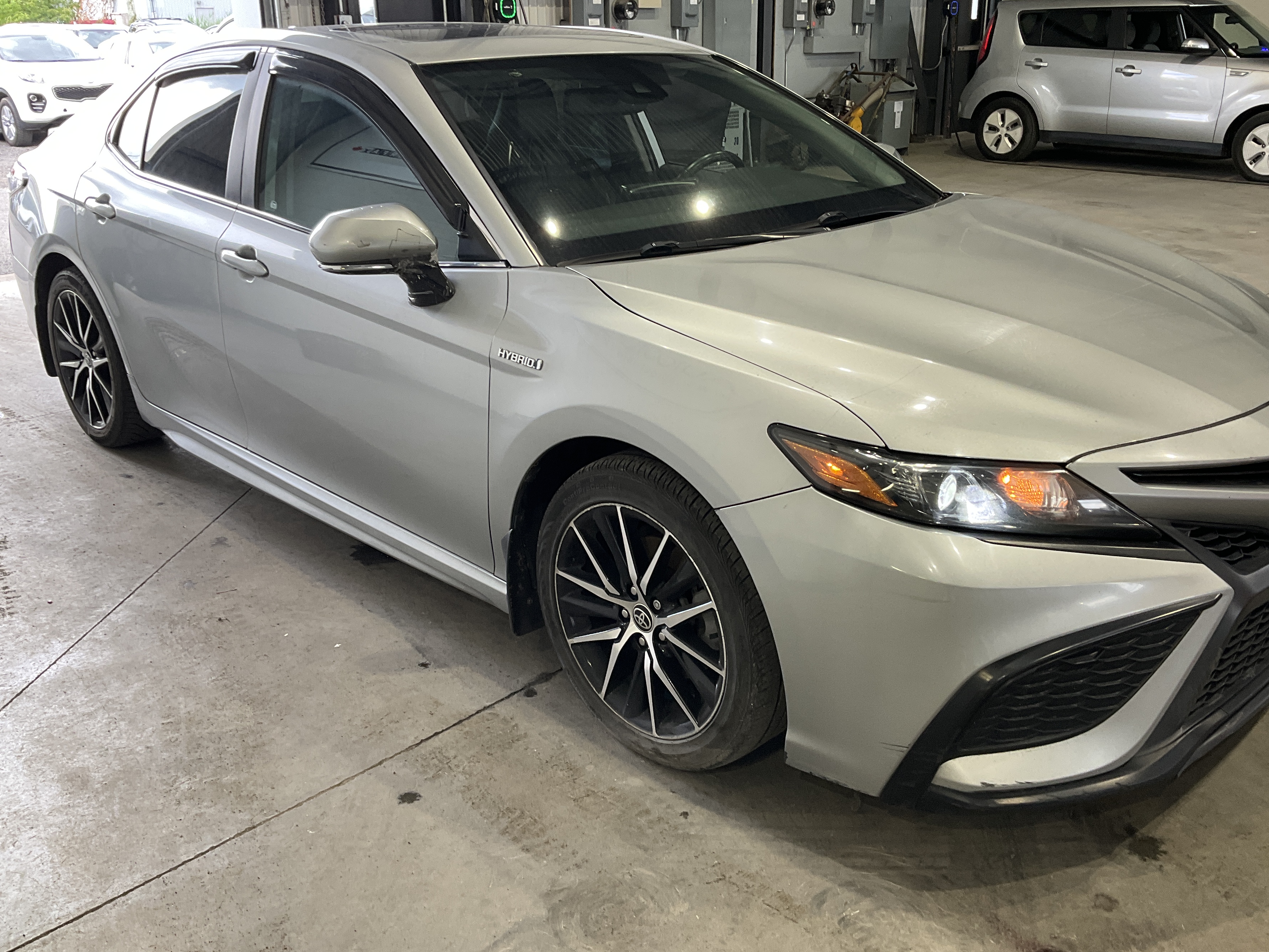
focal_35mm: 33
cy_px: 455
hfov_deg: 55.3
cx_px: 687
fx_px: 1210
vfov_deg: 42.9
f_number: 1.8
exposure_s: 1/60
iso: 40
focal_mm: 3
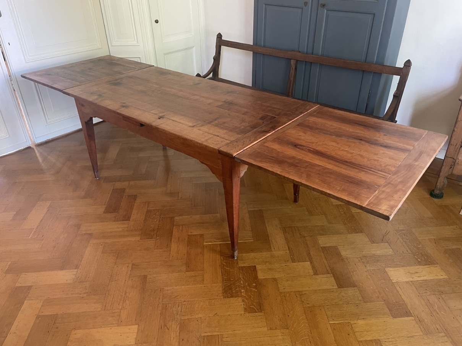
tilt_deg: -31.1
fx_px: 347
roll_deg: +1.5
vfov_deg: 53.1
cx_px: 231
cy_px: 173
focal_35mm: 26
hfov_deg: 67.3
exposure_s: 1/50
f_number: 1.6
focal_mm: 4.2
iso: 320
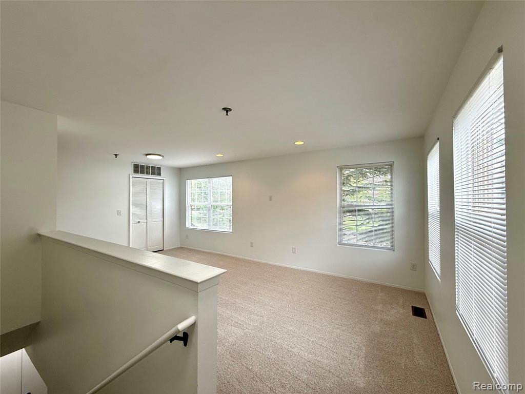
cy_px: 197
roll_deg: +0.1
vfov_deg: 85.7
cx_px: 262
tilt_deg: +0.7
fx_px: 212
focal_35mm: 14
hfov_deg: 102.1
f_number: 2.2
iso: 64
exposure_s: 1/126
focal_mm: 2.22
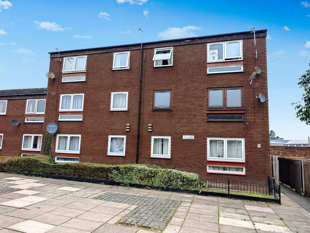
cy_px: 116
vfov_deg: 58.9
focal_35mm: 23
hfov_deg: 73.9
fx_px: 206
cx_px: 155
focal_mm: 8.72
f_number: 2
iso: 50
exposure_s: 1/155
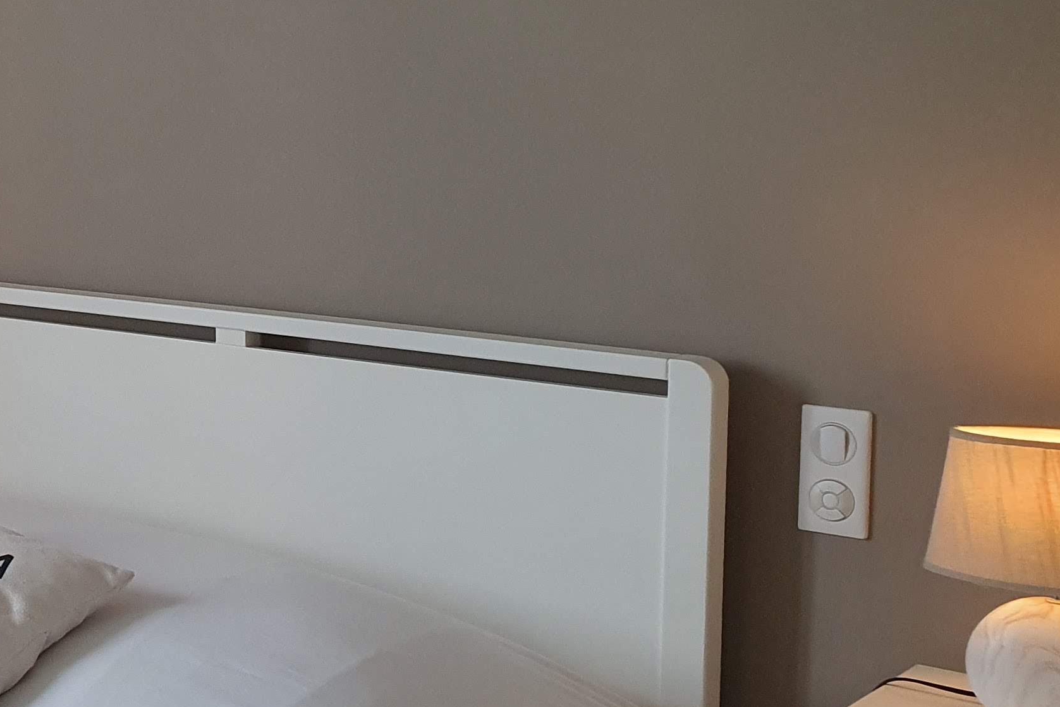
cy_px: 214
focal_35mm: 65
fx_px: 1914
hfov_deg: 27.9
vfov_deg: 20.8
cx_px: -139
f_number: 2.4
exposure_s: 1/50
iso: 200
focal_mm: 4.32
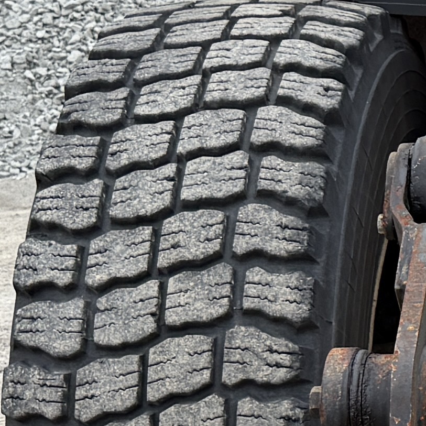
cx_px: 976
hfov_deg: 10.3
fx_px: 2075
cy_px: 148
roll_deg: -0.4
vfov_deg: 11.7
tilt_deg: -7.6
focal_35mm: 149
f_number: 1.78
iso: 100
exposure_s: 1/461
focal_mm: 6.76
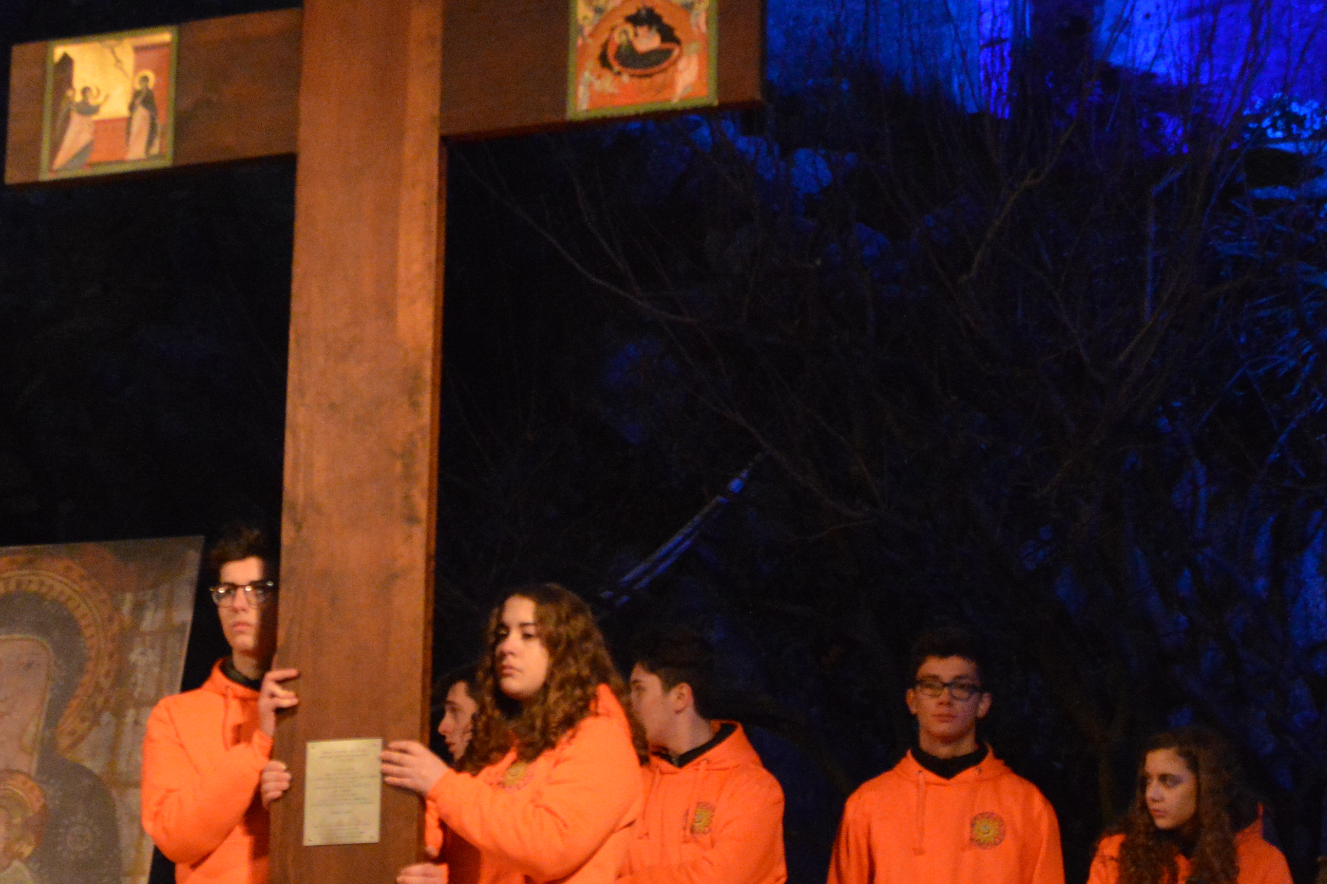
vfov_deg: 13.7
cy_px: 547
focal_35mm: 100
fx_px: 3689
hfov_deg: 20.4
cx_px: 647
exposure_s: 1/50
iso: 3200
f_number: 4
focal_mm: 31
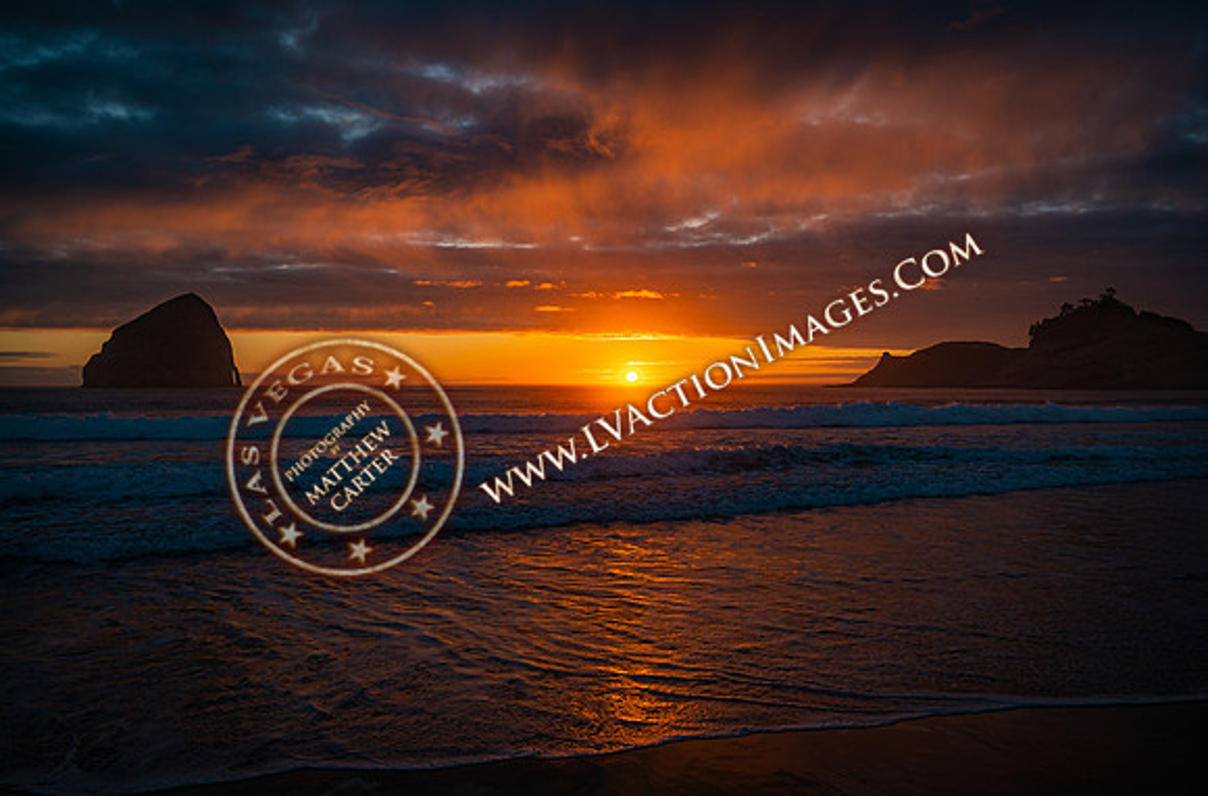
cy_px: 390
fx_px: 1033
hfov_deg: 60.6
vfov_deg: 42.1
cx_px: 609
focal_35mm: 31
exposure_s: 1/320
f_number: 5
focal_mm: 30.5
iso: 100
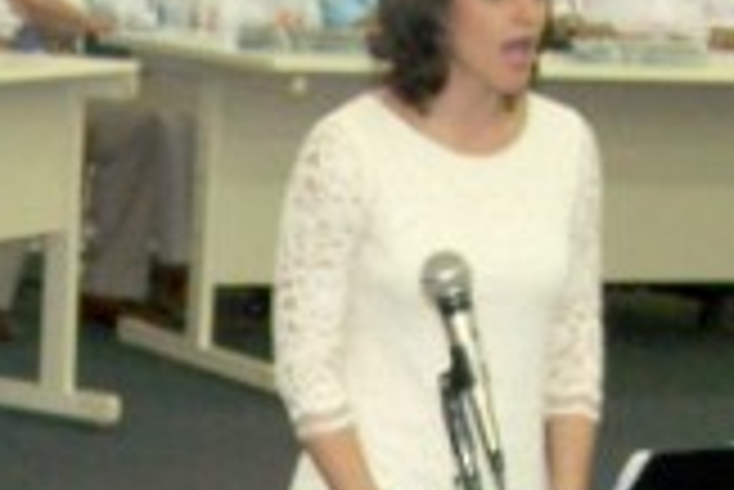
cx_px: 56
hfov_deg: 13.1
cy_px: 701
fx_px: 3163
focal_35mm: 155
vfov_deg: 8.7
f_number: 2.8
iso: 160
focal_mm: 6.3
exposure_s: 1/60
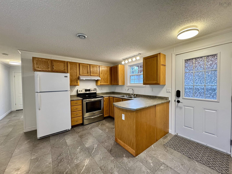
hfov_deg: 102.1
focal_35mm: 14
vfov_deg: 85.7
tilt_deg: -2.0
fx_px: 94
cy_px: 87
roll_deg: +0.8
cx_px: 116
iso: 250
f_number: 2.2
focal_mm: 2.22
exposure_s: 1/120
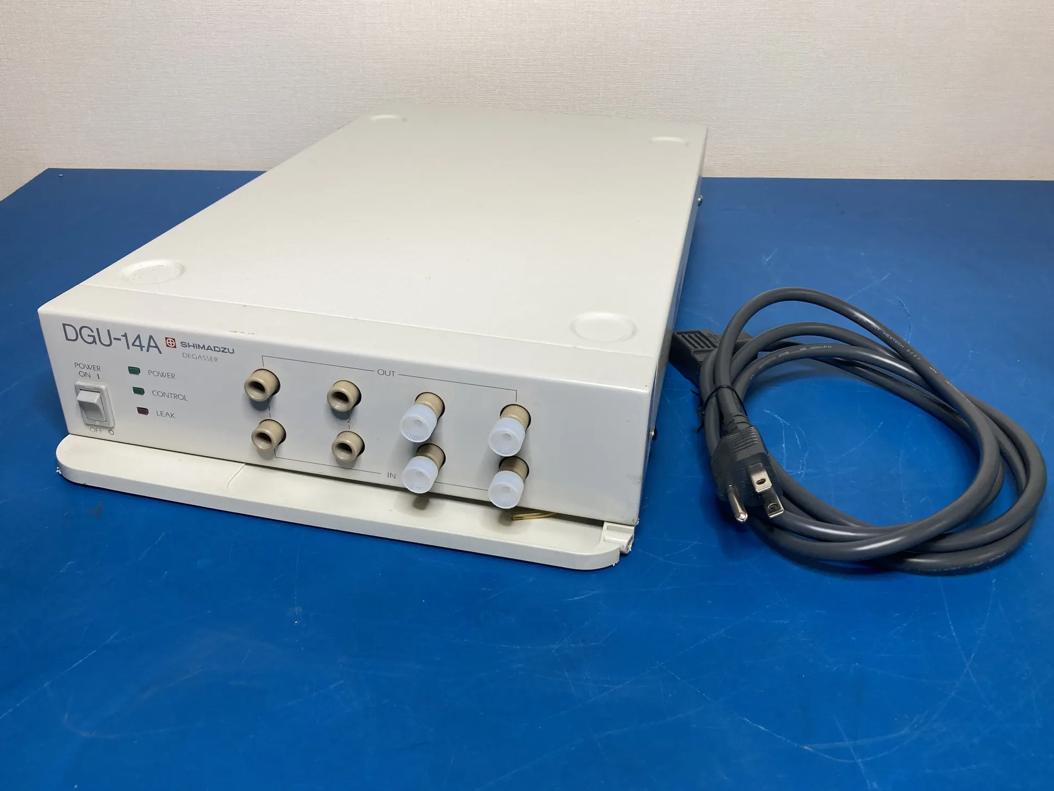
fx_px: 883
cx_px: 517
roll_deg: +0.8
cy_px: 394
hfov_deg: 61.6
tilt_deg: -28.9
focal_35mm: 29
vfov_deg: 48.2
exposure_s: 1/100
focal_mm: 3.99
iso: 50
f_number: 1.8
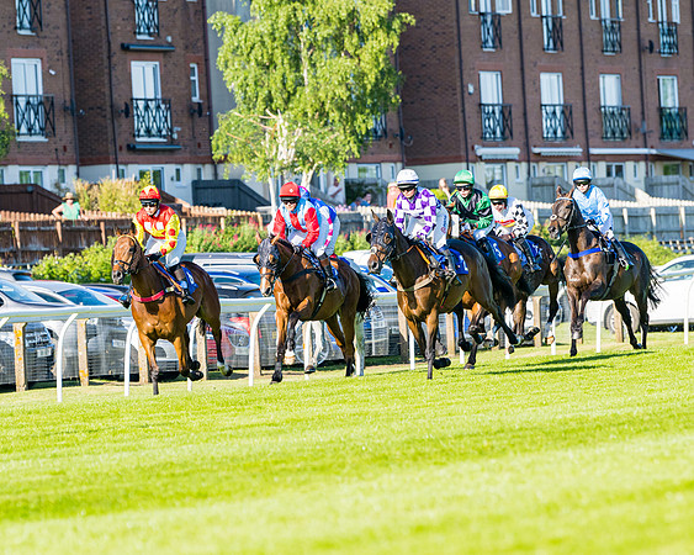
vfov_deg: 4.7
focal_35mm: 332
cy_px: 357
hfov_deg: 5.8
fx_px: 6823
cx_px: 304
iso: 200
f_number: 4
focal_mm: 180
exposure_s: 1/1600
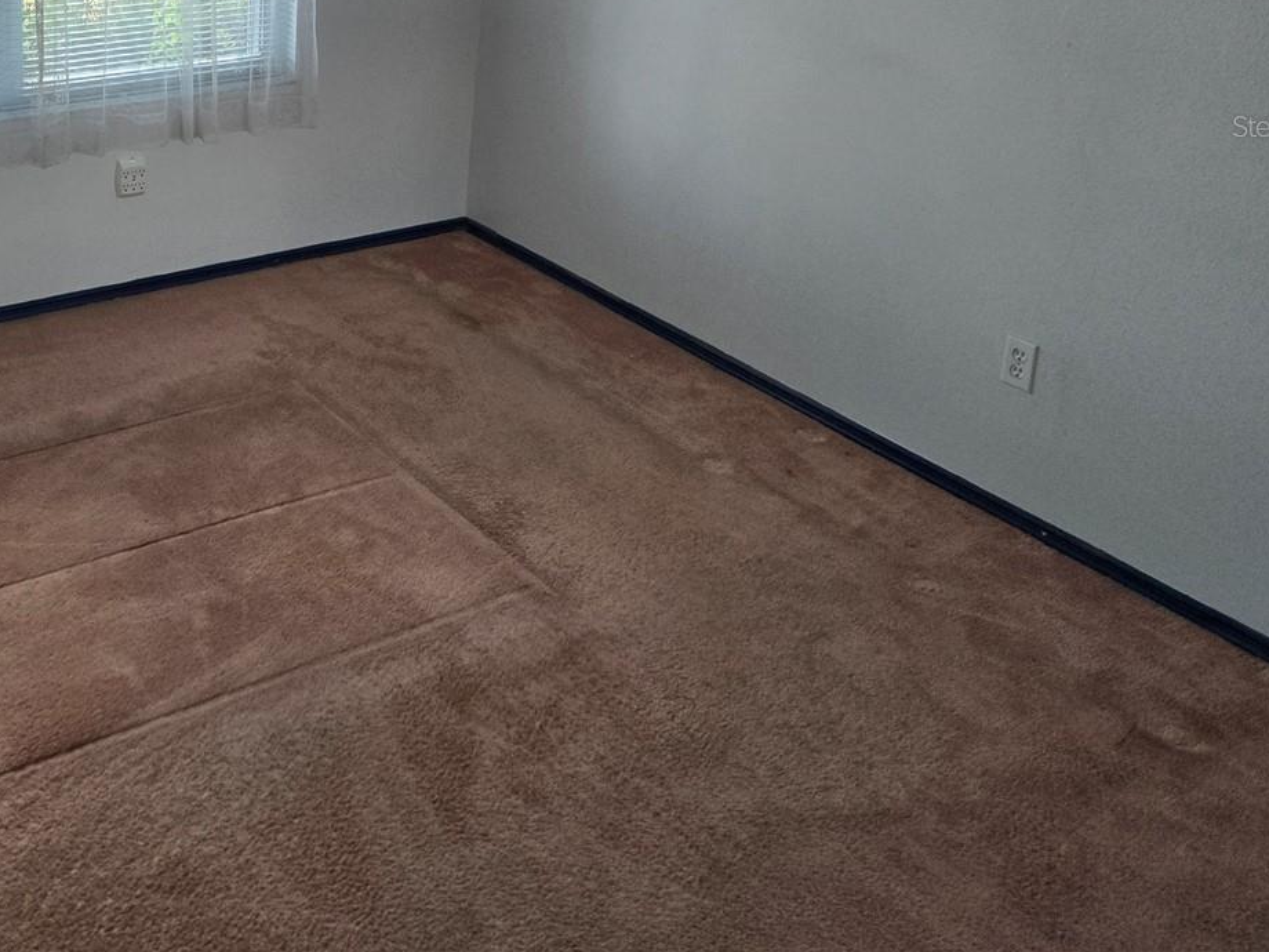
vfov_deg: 34.3
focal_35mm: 40
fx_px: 1466
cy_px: 126
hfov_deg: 44.6
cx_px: 259
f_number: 1.8
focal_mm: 5.4
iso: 200
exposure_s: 1/120
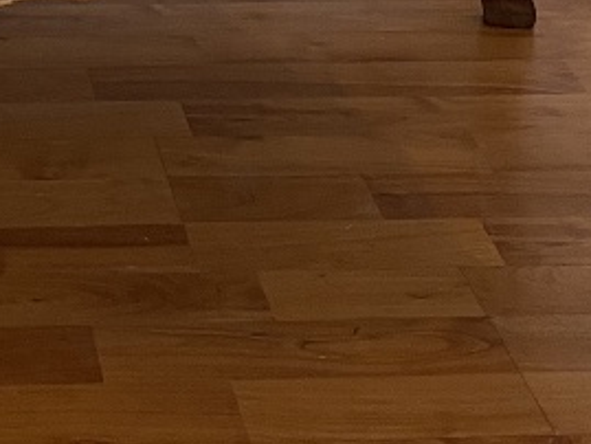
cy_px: -492
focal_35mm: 116
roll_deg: +0.1
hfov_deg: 16.3
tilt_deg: -9.4
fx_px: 1981
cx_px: -123
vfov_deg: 11.3
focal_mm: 4.2
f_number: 1.6
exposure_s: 1/50
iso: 100
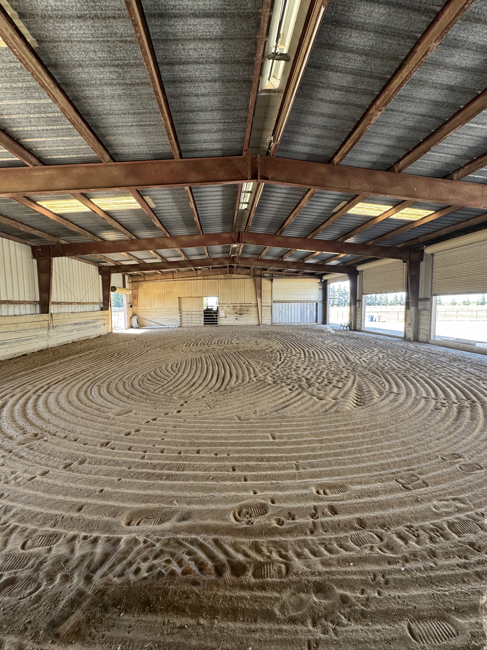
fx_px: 263
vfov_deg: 102.1
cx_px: 244
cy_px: 325
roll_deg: +1.3
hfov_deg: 85.7
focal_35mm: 14
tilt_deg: -4.4
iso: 125
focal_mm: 2.22
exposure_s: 1/99
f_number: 2.2
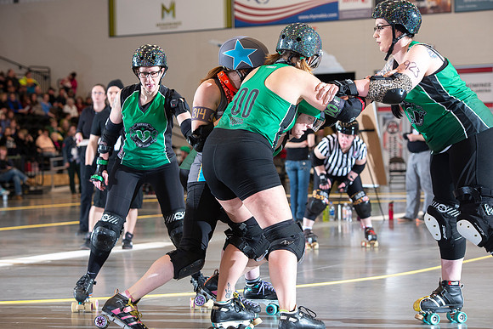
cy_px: 164
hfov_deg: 20.4
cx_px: 246
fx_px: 1370
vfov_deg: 13.7
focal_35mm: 100
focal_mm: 100
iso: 640
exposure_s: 1/160
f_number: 5.6
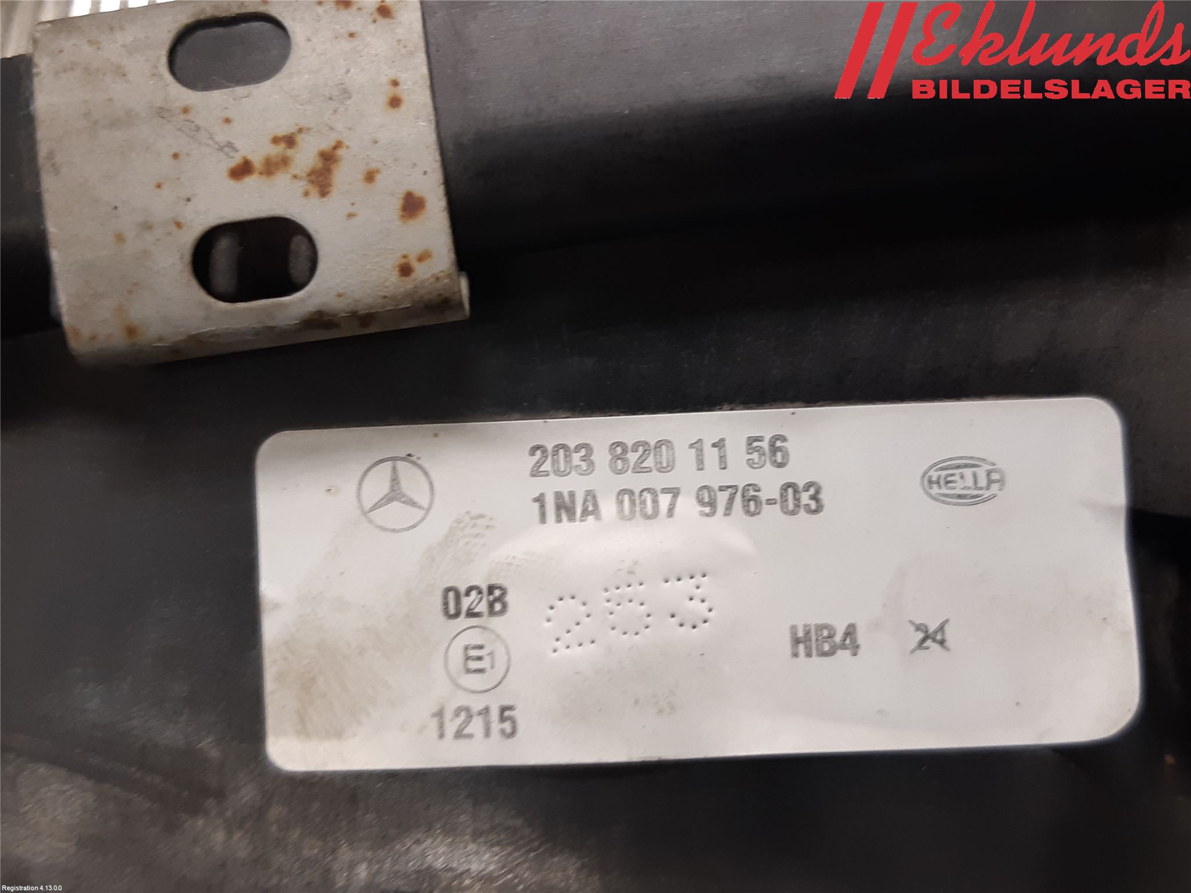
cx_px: 596
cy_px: 446
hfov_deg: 67.3
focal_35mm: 26
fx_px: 895
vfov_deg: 53.1
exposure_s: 1/50
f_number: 1.7
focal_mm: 3.93
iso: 100
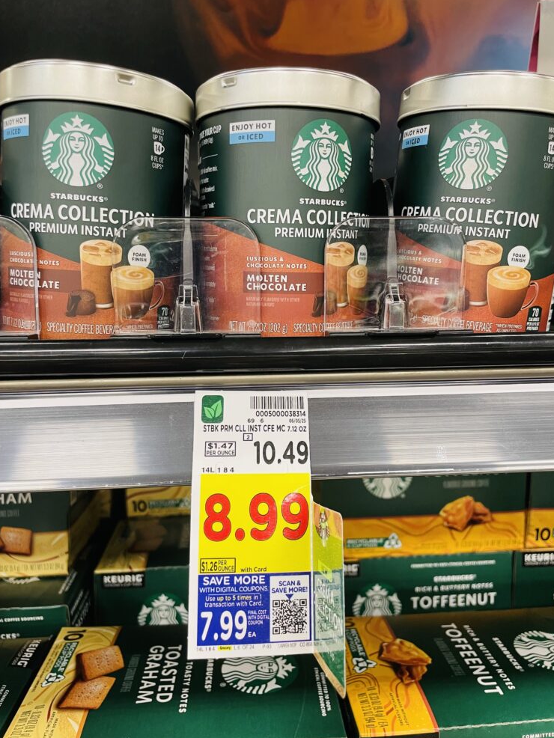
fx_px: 576
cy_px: 357
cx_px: 270
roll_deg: +0.9
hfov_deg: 51.4
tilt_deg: -8.1
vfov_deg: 65.3
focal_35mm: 27
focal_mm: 4.2
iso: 125
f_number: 1.6
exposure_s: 1/60
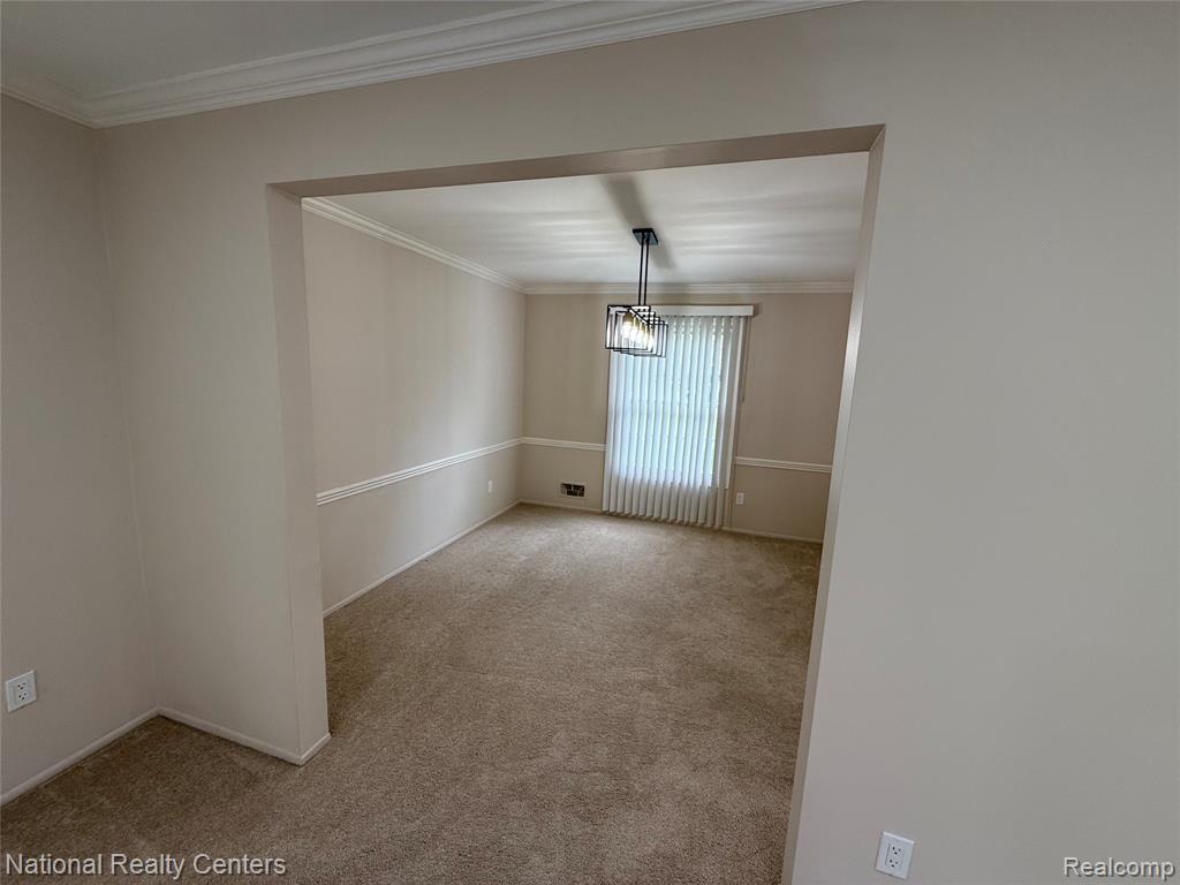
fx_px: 477
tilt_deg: -7.7
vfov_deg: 85.7
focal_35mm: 14
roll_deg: -2.7
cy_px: 442
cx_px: 590
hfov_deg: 102.1
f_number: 2.2
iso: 100
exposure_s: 1/120
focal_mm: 2.22
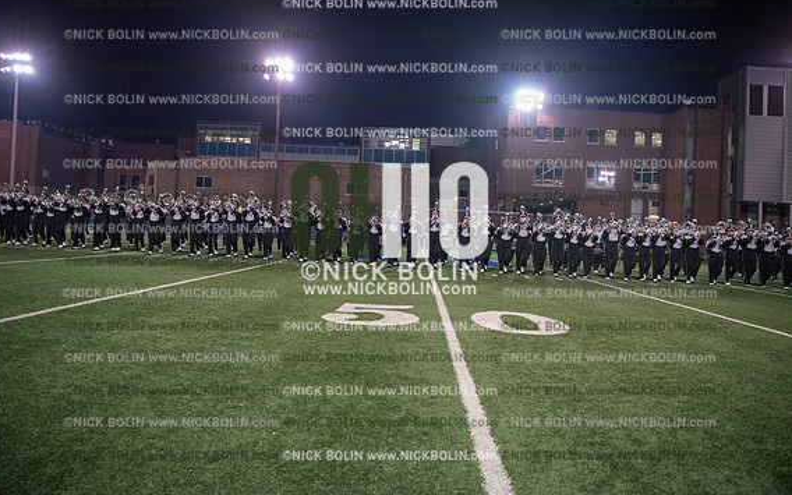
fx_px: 540
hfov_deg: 72.5
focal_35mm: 25
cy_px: 229
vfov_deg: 49.2
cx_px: 389
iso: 3200
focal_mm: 24
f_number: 3.2
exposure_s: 1/500
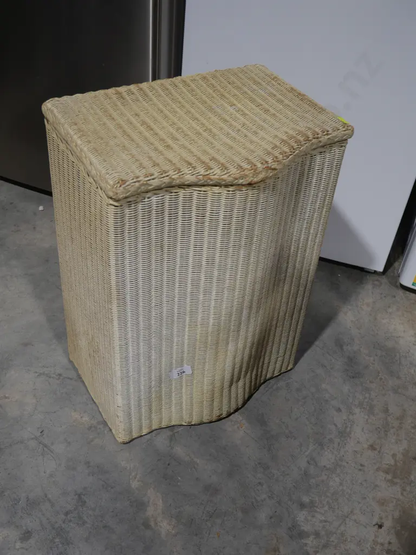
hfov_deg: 36.0
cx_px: 208
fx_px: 641
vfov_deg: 46.8
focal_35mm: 40
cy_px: 278
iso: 200
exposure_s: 1/60
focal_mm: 20
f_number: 4.4
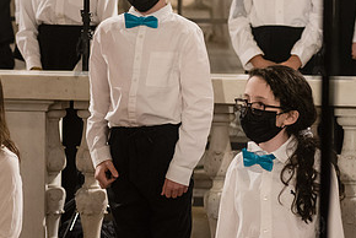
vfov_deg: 6.9
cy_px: 44
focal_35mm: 199
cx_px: 110
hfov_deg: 10.3
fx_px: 1970
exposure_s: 1/200
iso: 4000
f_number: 4
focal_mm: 92
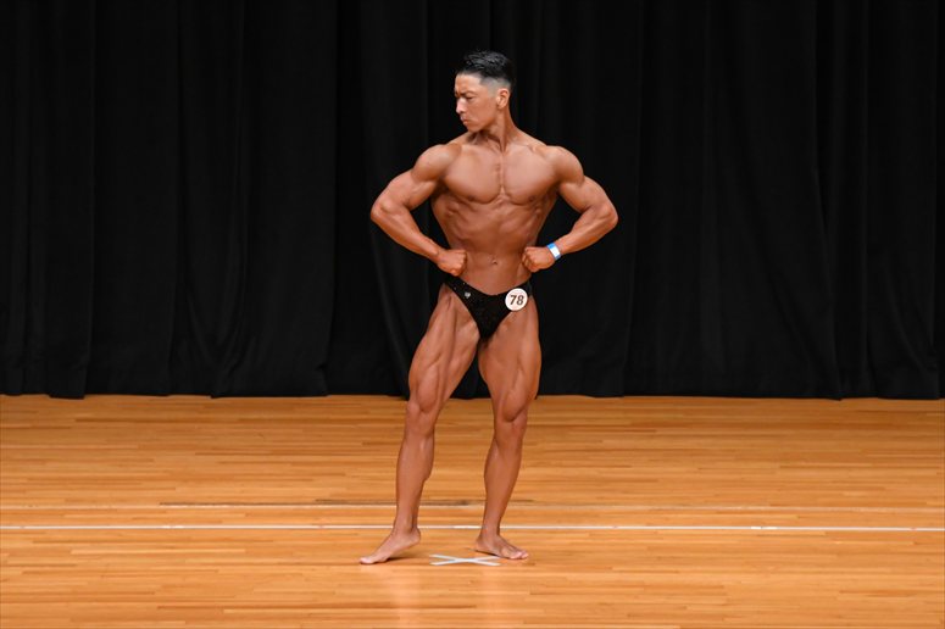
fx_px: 7084
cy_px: 314
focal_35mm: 270
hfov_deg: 7.6
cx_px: 472
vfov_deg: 5.1
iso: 3200
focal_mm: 180
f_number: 5.6
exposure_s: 1/400
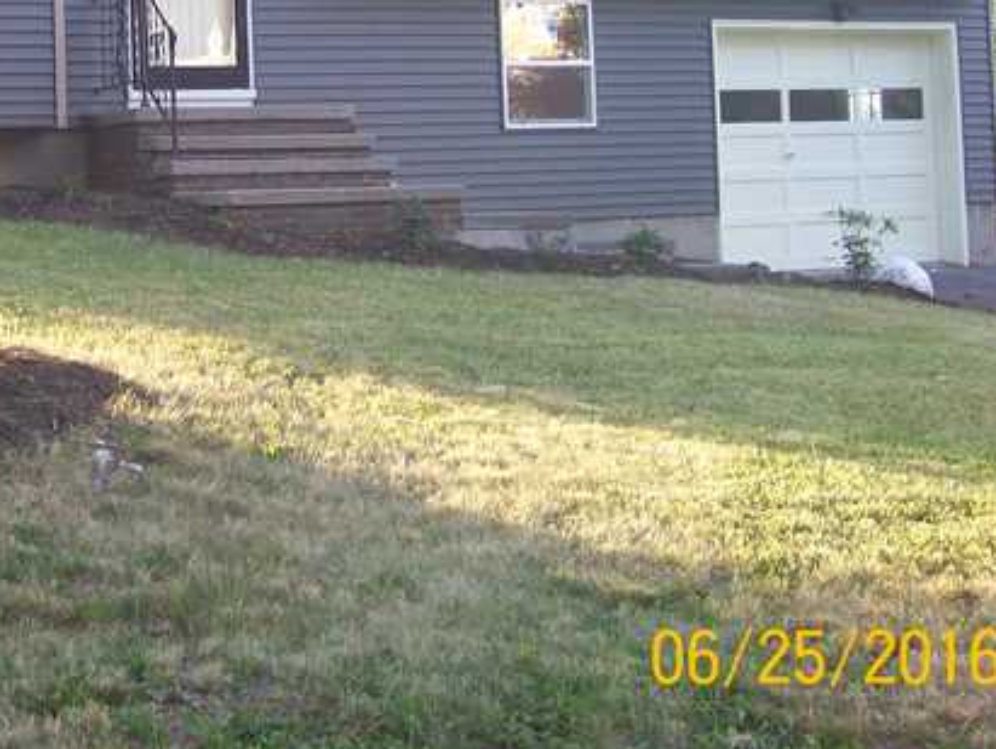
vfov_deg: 20.7
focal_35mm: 70
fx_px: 2016
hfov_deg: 26.9
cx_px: 131
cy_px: 104
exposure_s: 1/137
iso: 80
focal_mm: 6
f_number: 2.7
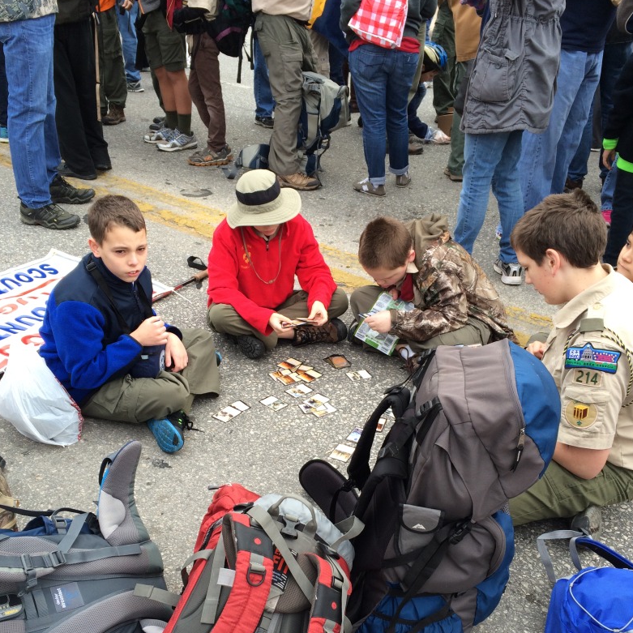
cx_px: 321
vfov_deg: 46.6
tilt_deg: -31.9
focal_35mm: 35
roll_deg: -0.2
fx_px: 724
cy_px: 410
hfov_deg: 47.2
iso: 32
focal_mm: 4.15
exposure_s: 1/138
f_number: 2.2
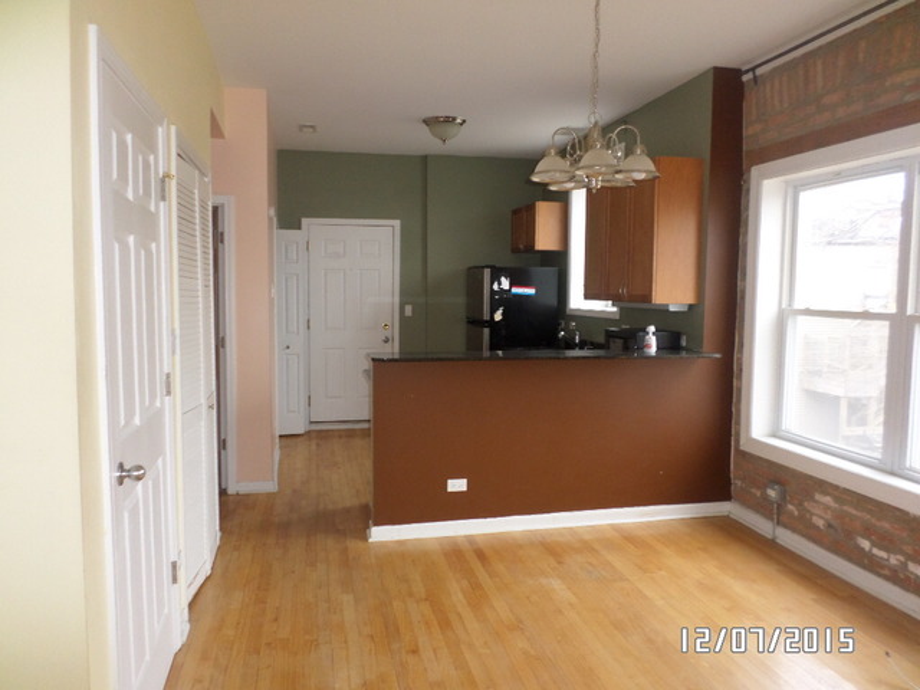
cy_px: 345
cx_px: 460
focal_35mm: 25
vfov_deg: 54.9
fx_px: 664
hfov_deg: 69.4
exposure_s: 1/30
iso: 160
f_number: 2.5
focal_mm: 4.5
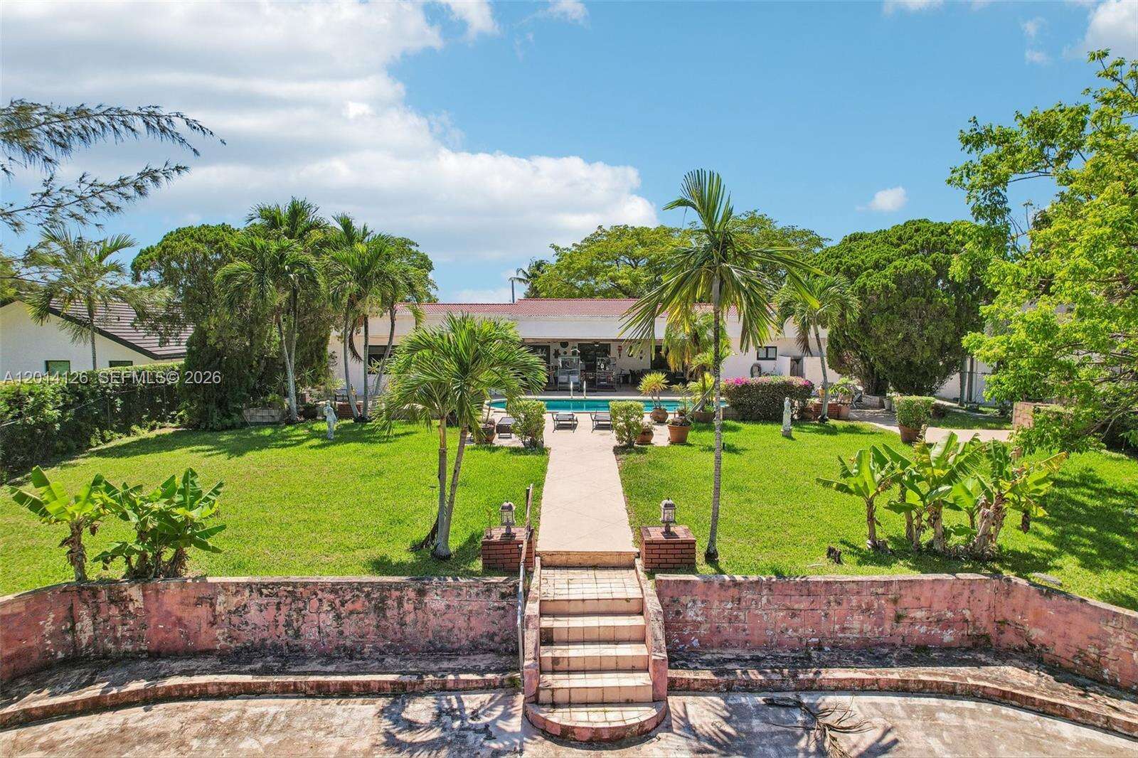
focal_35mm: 22
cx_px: 569
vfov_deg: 57.2
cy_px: 379
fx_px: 695
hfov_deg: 78.6
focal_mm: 8.4
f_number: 2.8
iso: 100
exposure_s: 1/2000
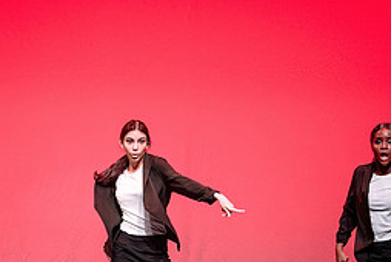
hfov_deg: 7.0
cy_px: 174
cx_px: 145
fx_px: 3219
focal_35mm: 296
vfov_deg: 4.7
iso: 1250
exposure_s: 1/400
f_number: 2.8
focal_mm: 110
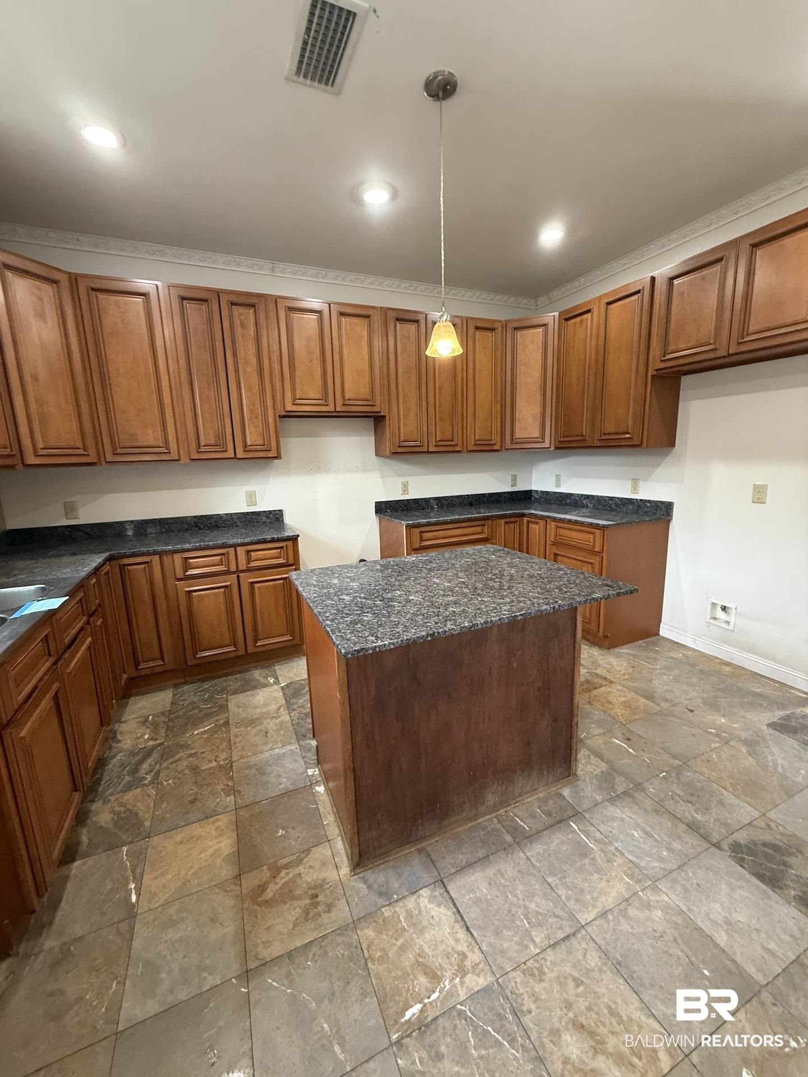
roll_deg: +2.2
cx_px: 404
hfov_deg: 85.7
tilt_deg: -13.5
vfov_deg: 102.1
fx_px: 436
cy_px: 538
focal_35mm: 14
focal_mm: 2.22
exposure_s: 1/60
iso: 320
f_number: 2.2
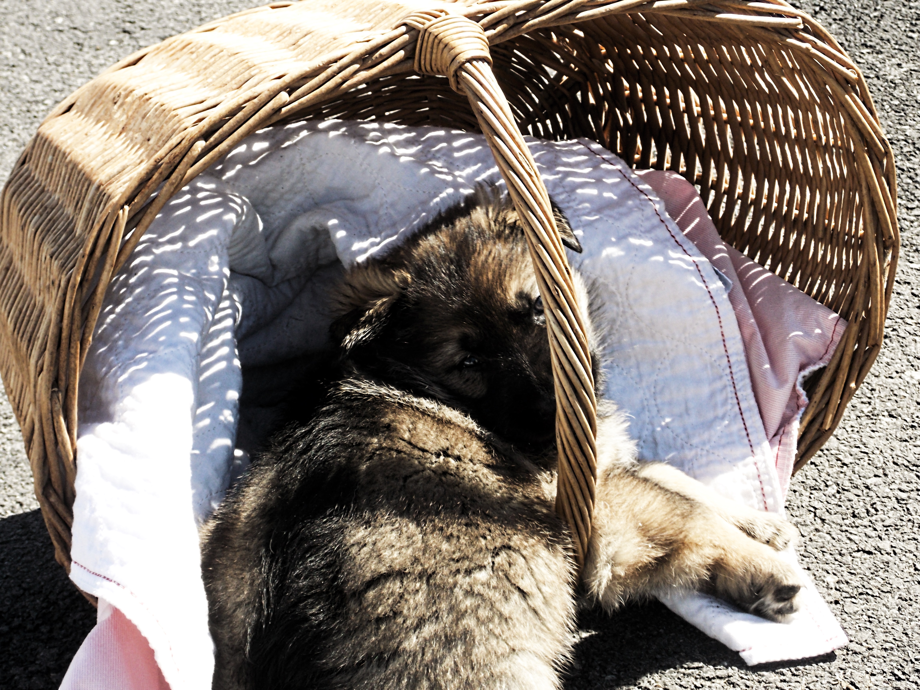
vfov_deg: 12.6
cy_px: 345
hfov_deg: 16.7
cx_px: 460
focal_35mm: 118
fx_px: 3136
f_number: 4.8
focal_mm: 20.9
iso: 80
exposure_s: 1/250
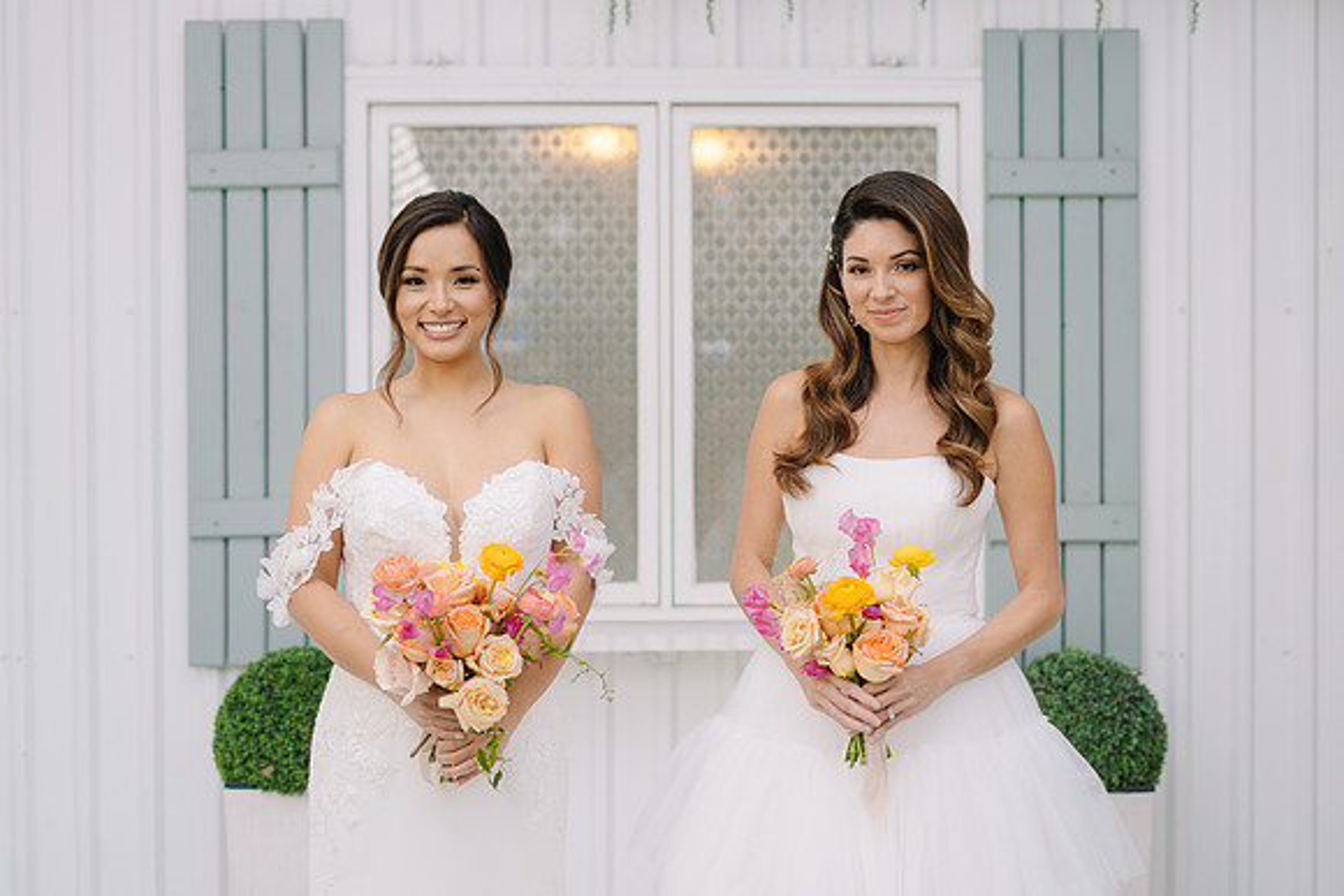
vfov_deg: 25.2
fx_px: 2009
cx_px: 717
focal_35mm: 54
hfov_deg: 37.0
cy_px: 444
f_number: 2.2
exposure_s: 1/200
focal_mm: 50
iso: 50
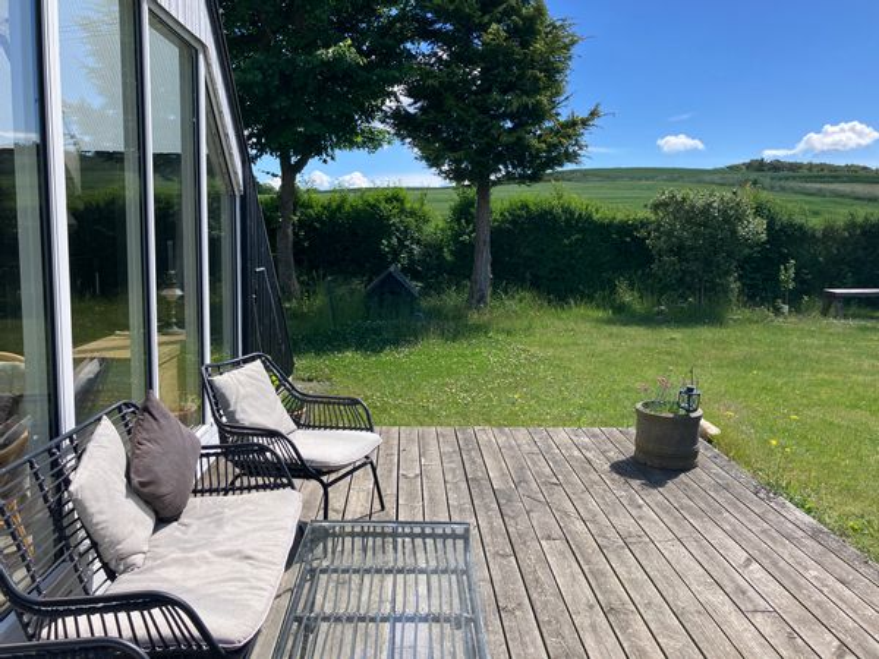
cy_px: 330
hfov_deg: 63.4
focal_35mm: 28
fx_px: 711
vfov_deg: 49.7
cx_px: 440
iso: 32
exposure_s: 1/1215
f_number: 1.8
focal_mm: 3.99
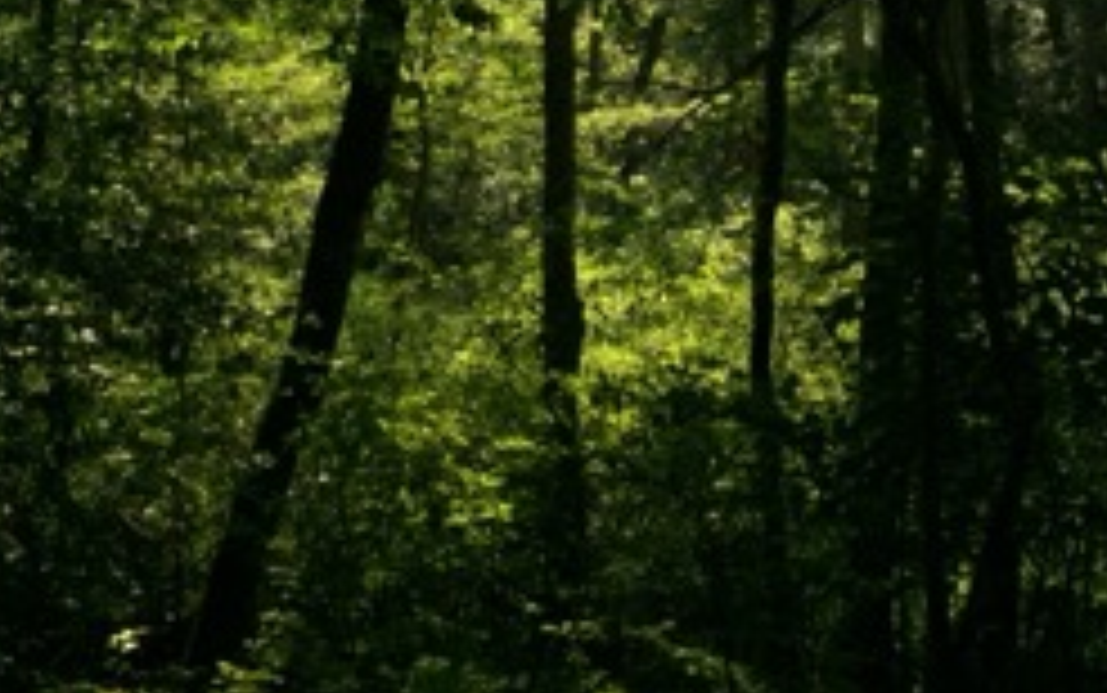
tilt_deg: +4.2
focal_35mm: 60
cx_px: 796
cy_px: -112
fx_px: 1811
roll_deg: -1.0
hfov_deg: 33.5
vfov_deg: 20.4
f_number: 2.2
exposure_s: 1/1883
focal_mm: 4.15
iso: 32
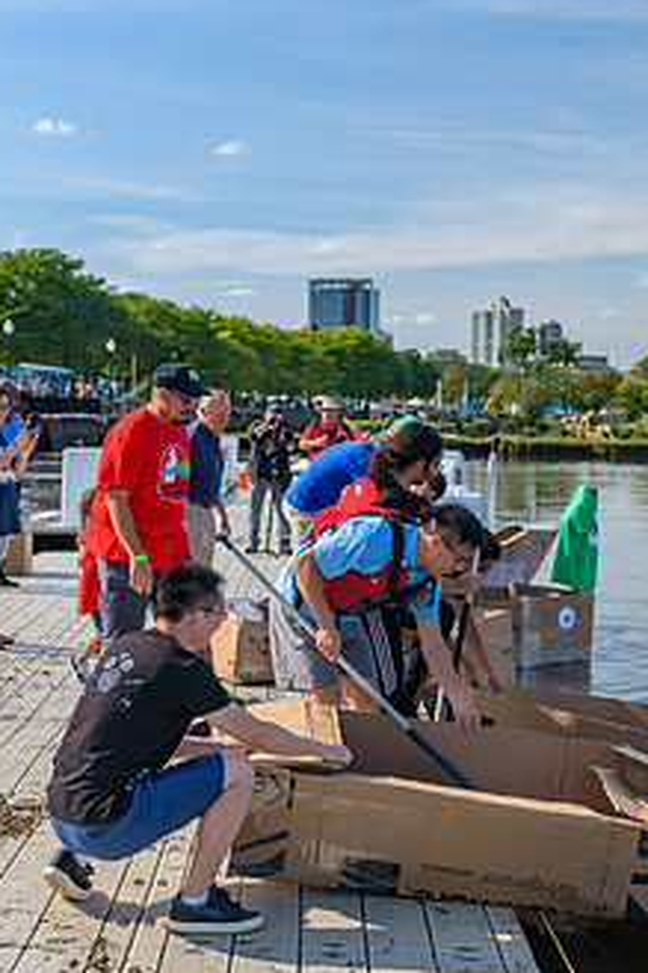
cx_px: 364
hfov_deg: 25.9
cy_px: 512
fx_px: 1405
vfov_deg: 38.2
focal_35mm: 52
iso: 64
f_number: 4
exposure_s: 1/250
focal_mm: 38
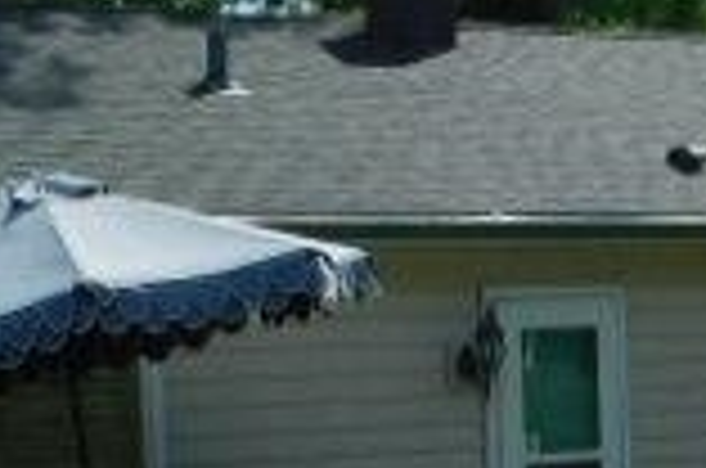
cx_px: 486
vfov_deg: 8.6
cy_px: 842
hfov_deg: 13.4
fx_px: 2994
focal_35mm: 153
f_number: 3.5
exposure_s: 1/1250
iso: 125
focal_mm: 6.3
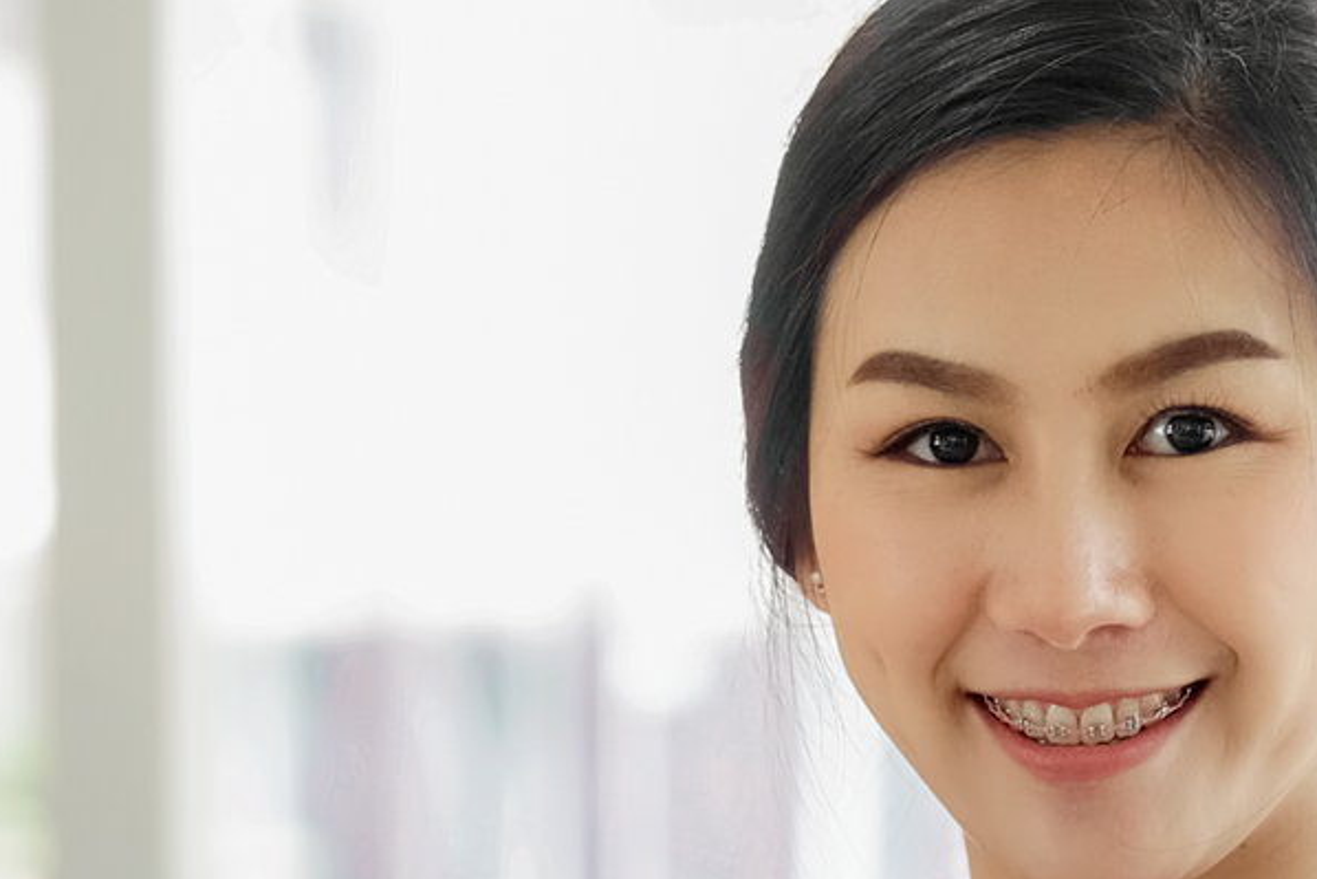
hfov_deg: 6.4
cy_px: 1293
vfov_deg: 4.3
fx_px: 11672
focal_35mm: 319
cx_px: 1686
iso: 320
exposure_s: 1/110
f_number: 2.8
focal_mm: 60
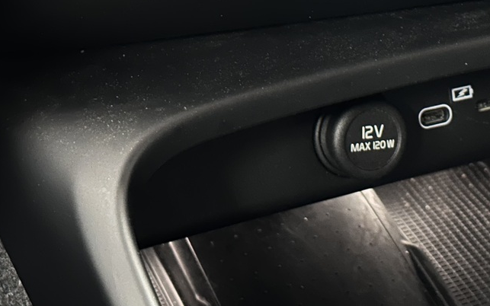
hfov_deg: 18.2
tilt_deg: -26.6
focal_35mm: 114
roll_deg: -3.2
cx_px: 374
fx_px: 1522
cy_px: -69
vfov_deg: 11.3
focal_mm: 6.86
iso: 1000
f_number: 1.78
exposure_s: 1/9
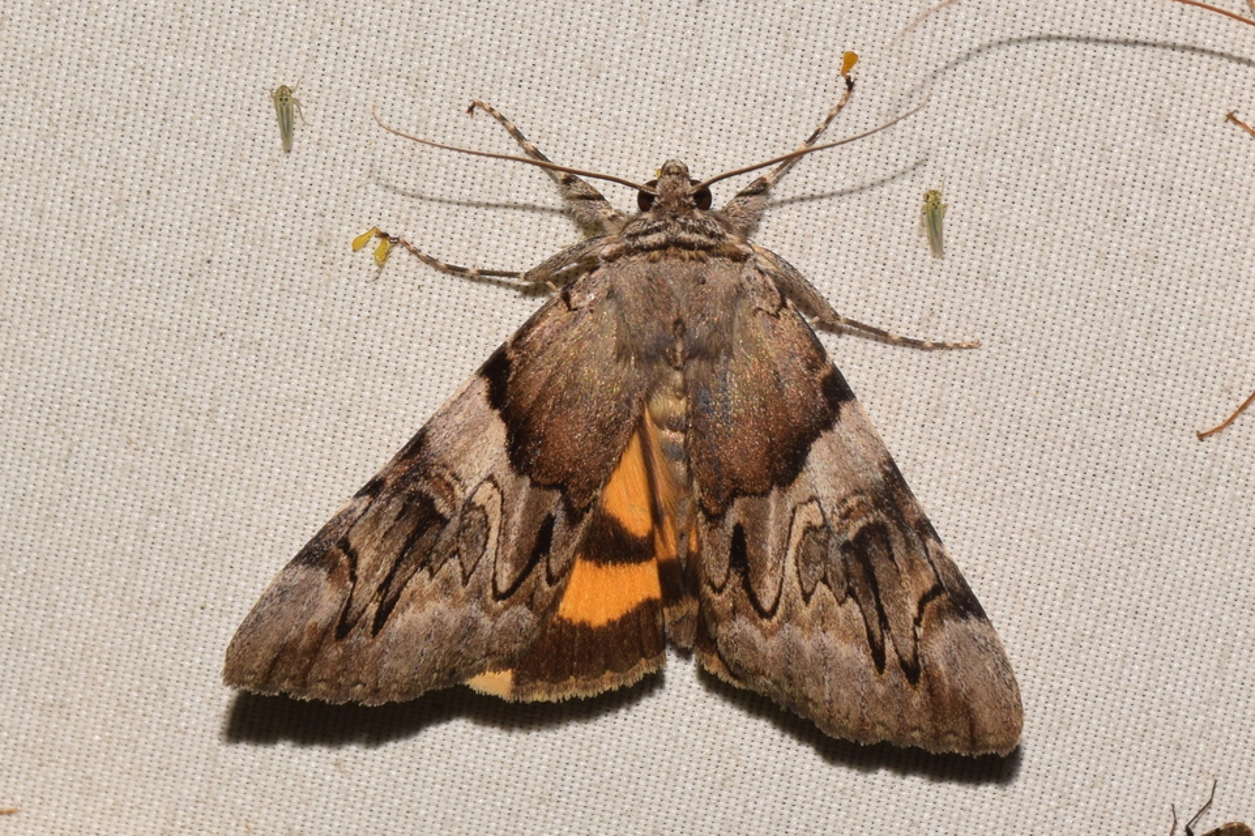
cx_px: 628
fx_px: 4704
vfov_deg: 10.2
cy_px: 418
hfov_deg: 15.2
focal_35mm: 135
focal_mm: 90
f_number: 14
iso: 125
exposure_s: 1/160
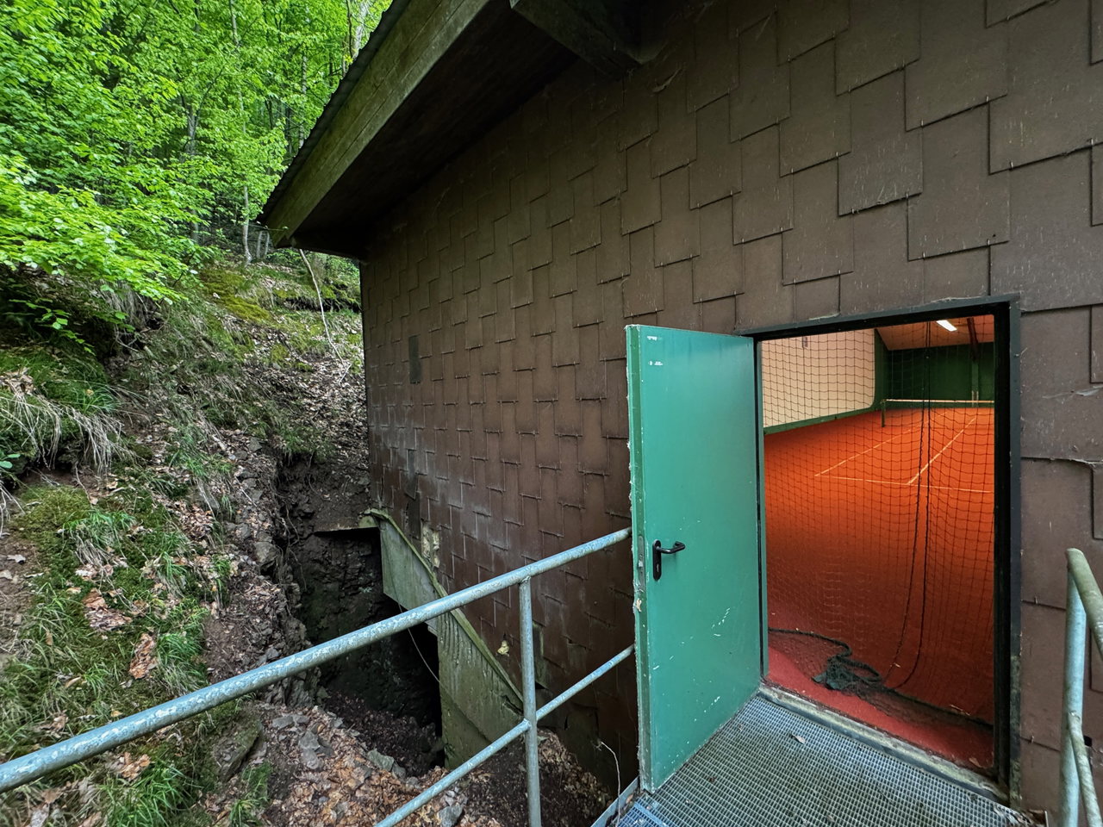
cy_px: 414
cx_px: 552
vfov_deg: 85.7
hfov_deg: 102.1
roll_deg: +2.0
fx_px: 446
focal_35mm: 14
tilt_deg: -1.2
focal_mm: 2.22
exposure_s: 1/60
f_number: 2.2
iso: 640
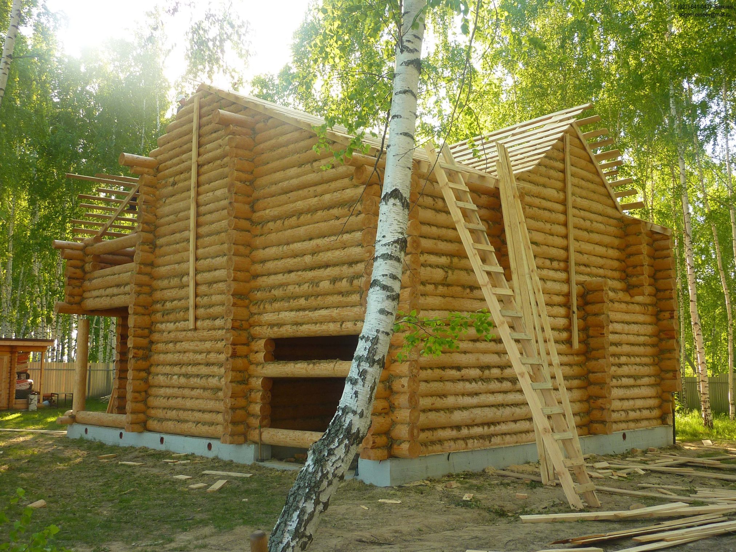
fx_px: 744
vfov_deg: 40.7
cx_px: 368
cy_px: 276
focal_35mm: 35
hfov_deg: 52.6
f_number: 3.5
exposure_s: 1/60
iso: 80
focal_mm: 5.7
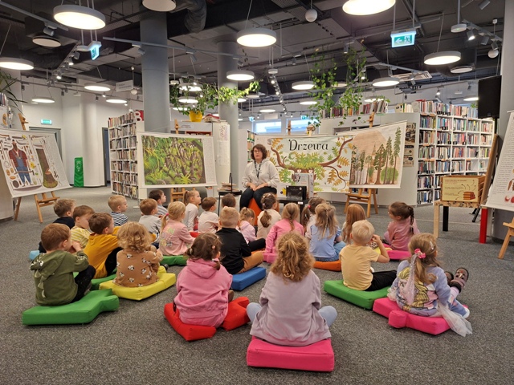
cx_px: 257
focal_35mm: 23
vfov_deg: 58.9
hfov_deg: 73.9
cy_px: 192
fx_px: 342
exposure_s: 1/100
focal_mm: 5.54
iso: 160
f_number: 1.8
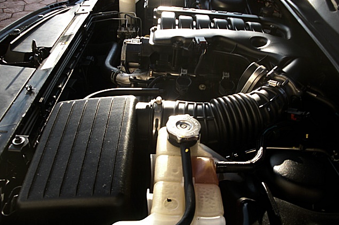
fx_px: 358
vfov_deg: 35.0
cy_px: 115
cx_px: 171
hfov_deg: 50.7
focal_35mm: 38
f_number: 2.8
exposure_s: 1/125
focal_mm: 6.3
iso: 50
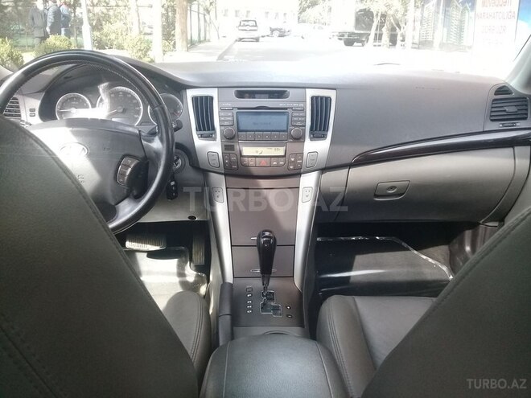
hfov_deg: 58.4
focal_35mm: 31
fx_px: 476
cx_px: 266
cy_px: 199
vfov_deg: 45.4
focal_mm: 3.3
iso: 100
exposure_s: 1/100
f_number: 2.2
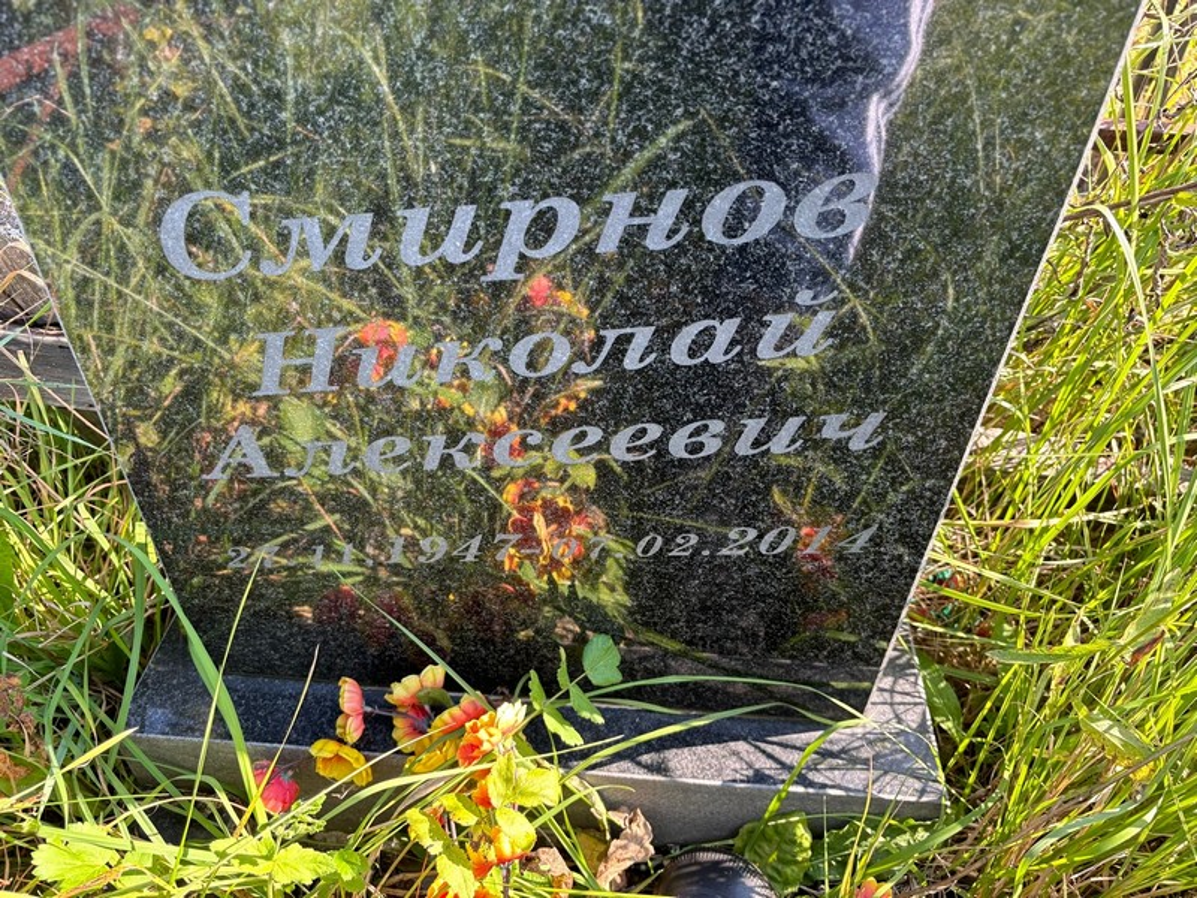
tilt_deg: -43.0
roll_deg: -0.6
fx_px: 899
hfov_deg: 67.3
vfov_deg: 53.1
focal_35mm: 26
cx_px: 598
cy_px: 449
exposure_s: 1/149
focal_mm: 5.96
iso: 40
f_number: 1.6
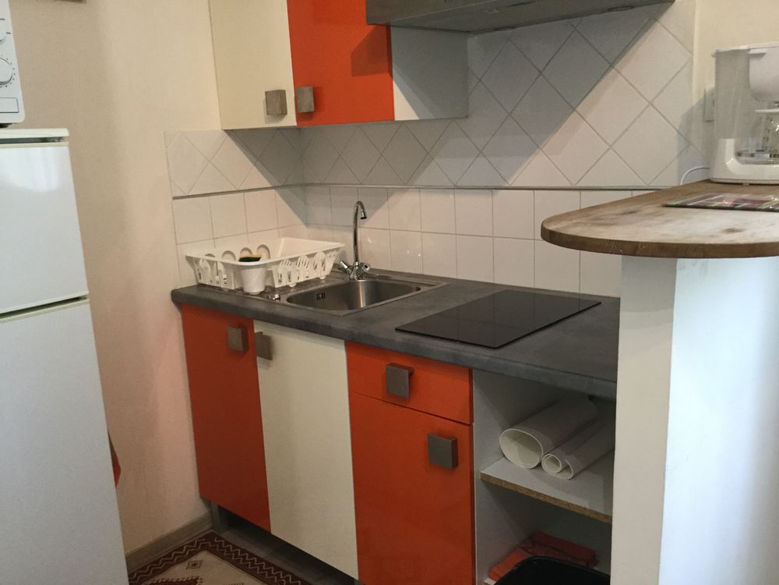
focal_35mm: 31
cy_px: 292
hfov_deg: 58.4
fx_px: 698
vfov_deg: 45.4
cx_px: 390
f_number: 2.4
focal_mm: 3.3
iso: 160
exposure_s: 1/33
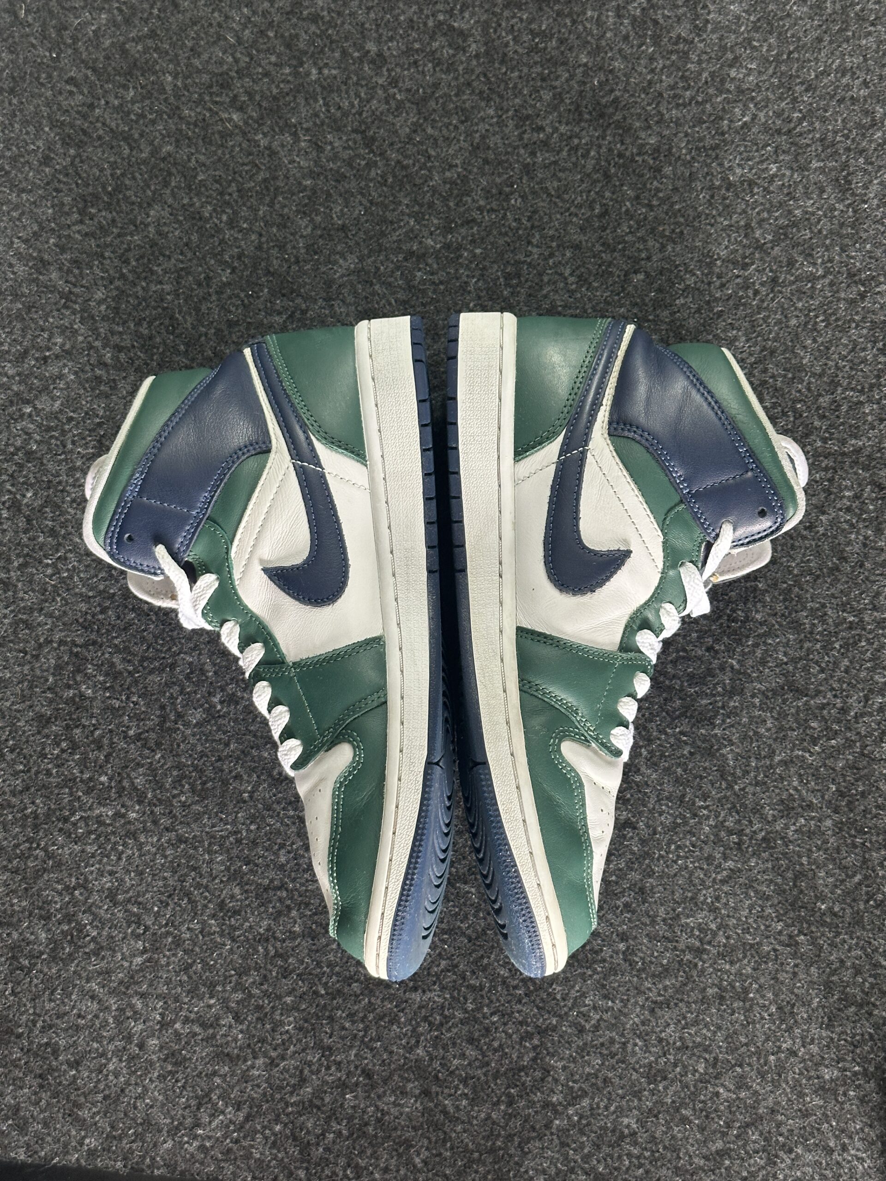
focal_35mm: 48
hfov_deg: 30.3
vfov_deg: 39.7
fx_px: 1638
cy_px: 590
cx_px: 443
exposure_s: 1/50
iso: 200
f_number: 1.78
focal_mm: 6.86
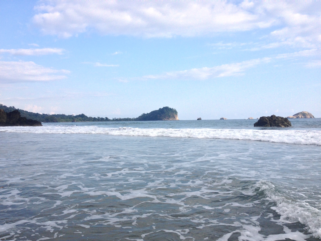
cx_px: 160
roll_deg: +0.6
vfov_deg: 40.7
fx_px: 325
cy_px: 120
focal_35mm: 35
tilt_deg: -3.3
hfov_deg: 52.6
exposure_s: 1/1577
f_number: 2.4
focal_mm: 4.28
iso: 50
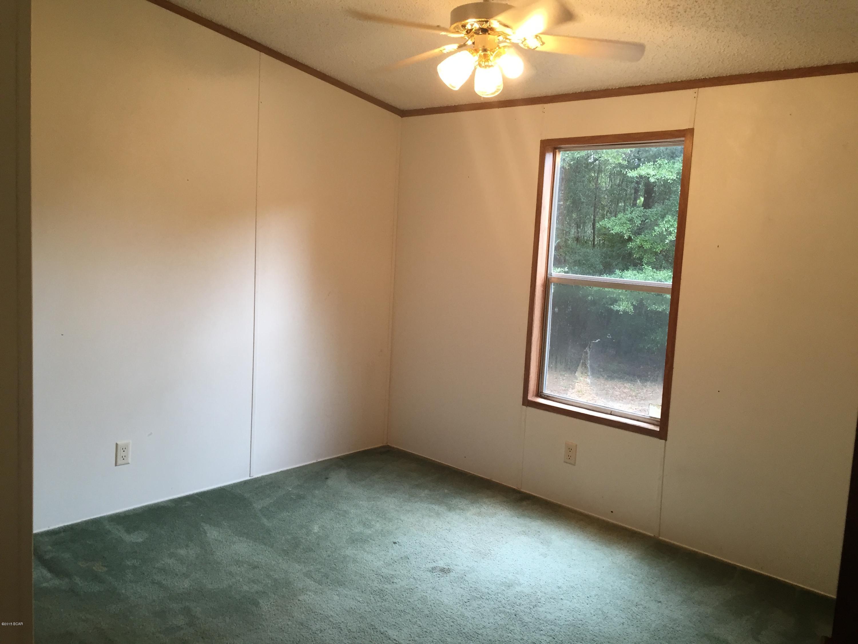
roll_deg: -3.3
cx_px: 429
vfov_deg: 48.2
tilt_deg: -4.9
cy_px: 322
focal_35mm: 29
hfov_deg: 61.7
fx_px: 719
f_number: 2.2
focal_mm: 4.15
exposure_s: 1/30
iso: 40
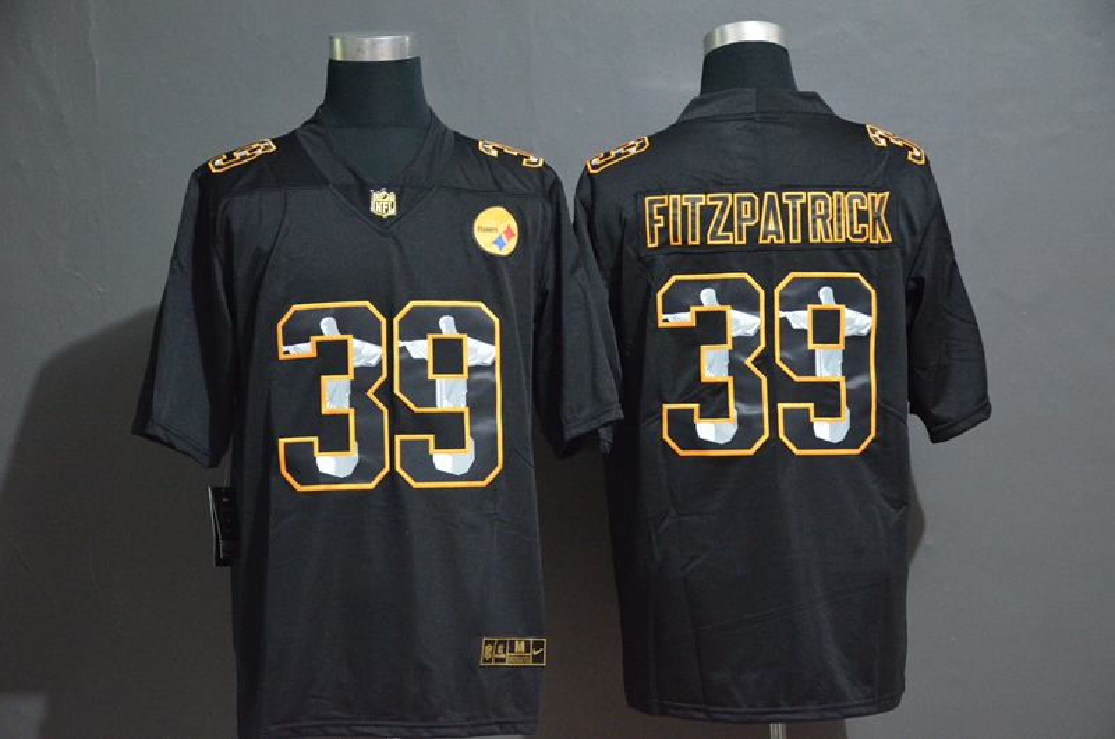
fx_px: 2411
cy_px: 370
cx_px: 558
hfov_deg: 26.0
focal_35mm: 78
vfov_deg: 17.4
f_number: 4.8
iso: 4000
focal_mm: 52
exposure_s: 1/13
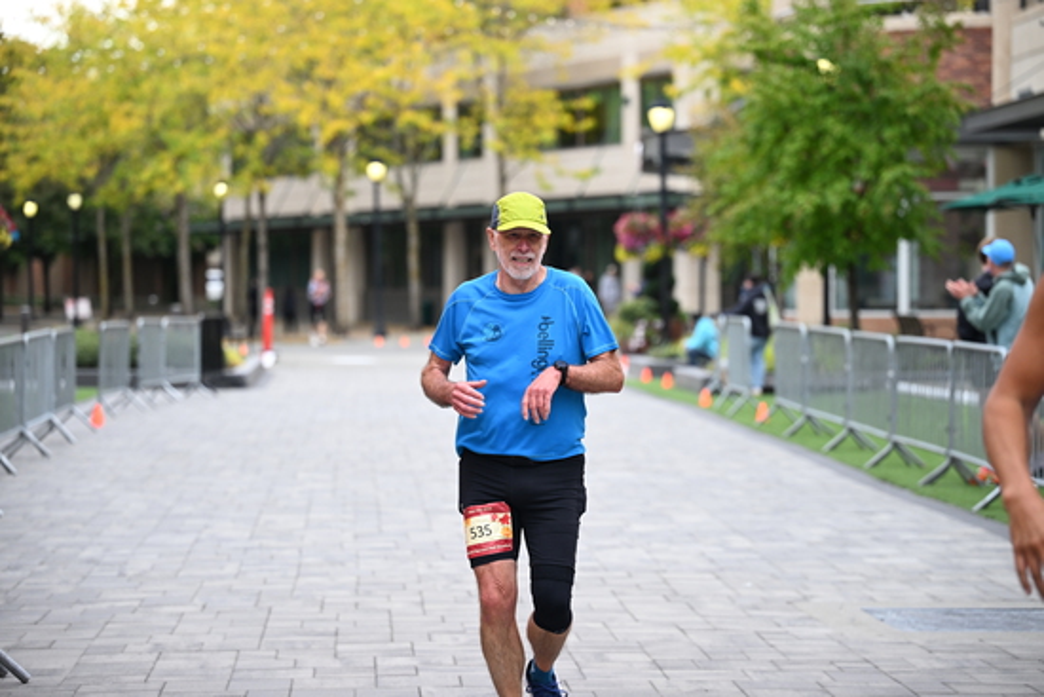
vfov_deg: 13.6
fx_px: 2930
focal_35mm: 101
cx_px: 522
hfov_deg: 20.2
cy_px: 348
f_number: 2.8
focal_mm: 101
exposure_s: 1/1600
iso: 640
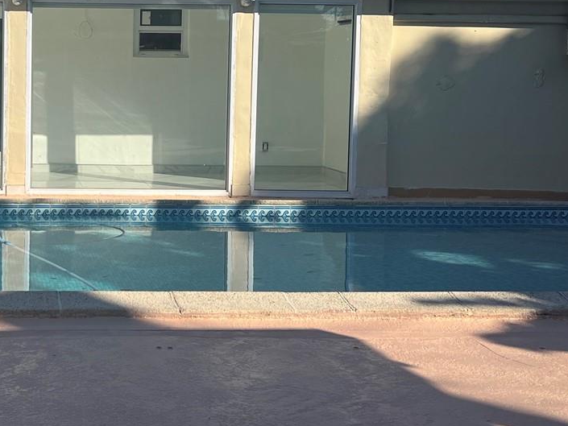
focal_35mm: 59
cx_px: 49
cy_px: 139
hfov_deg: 31.1
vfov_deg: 24.7
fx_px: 968
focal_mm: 5.7
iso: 50
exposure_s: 1/6993
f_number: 1.5
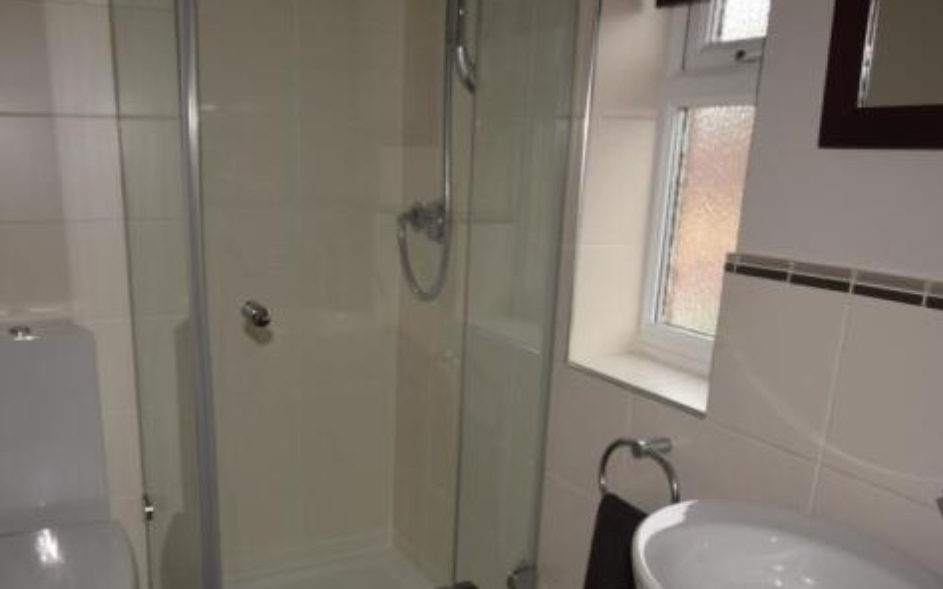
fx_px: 815
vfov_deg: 39.3
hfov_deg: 59.5
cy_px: 393
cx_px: 363
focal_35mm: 32
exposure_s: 1/60
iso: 100
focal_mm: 15
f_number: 4
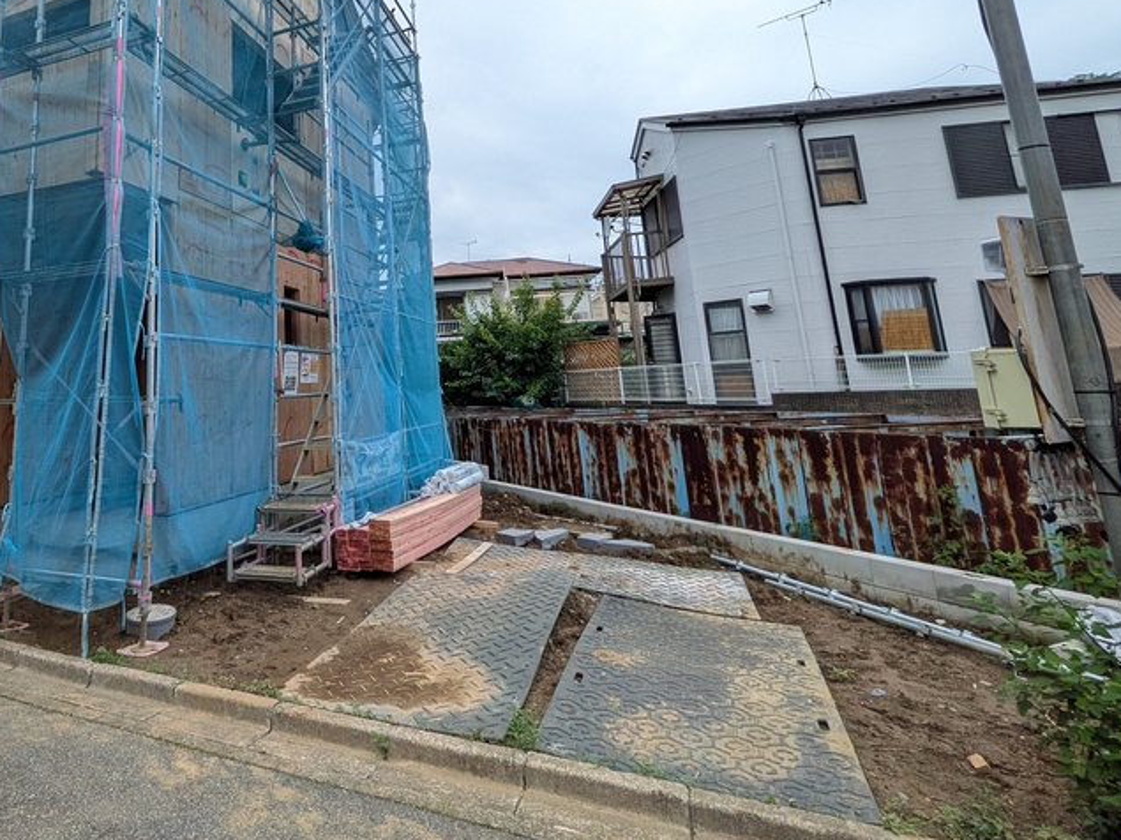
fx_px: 680
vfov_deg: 61.6
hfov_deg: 74.7
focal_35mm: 21
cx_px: 316
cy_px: 270
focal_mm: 1.83
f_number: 2.2
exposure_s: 1/1437
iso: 51
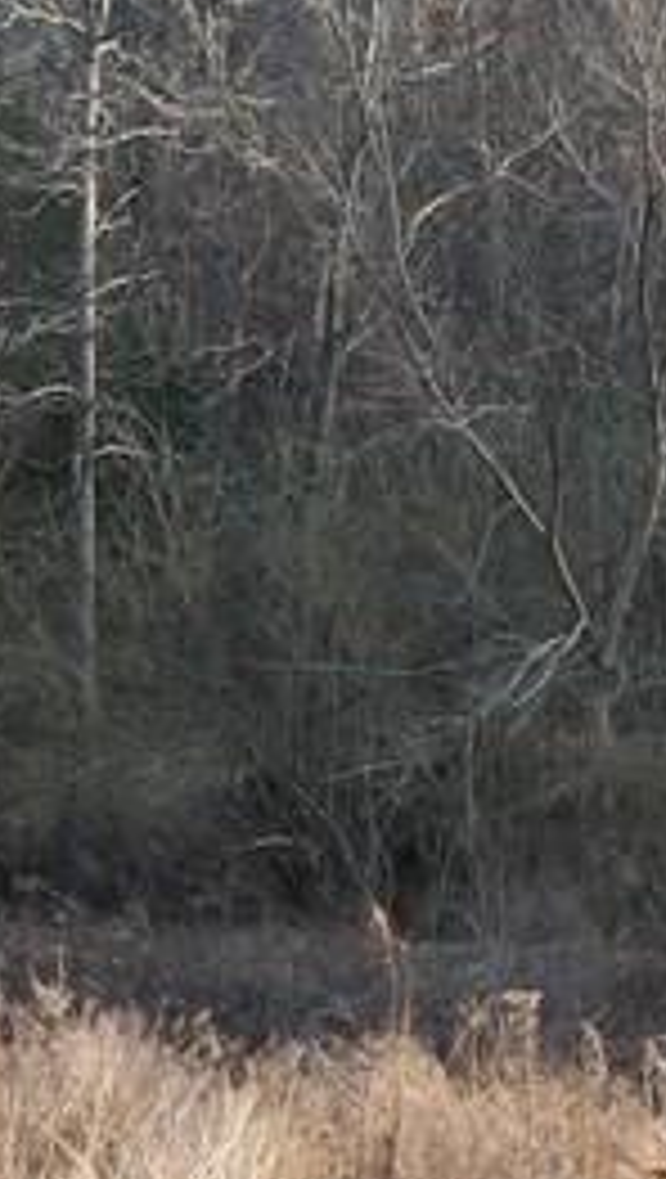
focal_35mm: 136
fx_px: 4256
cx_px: 400
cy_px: 963
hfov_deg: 8.9
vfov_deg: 15.7
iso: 80
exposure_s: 1/250
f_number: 2.9
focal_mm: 5.7
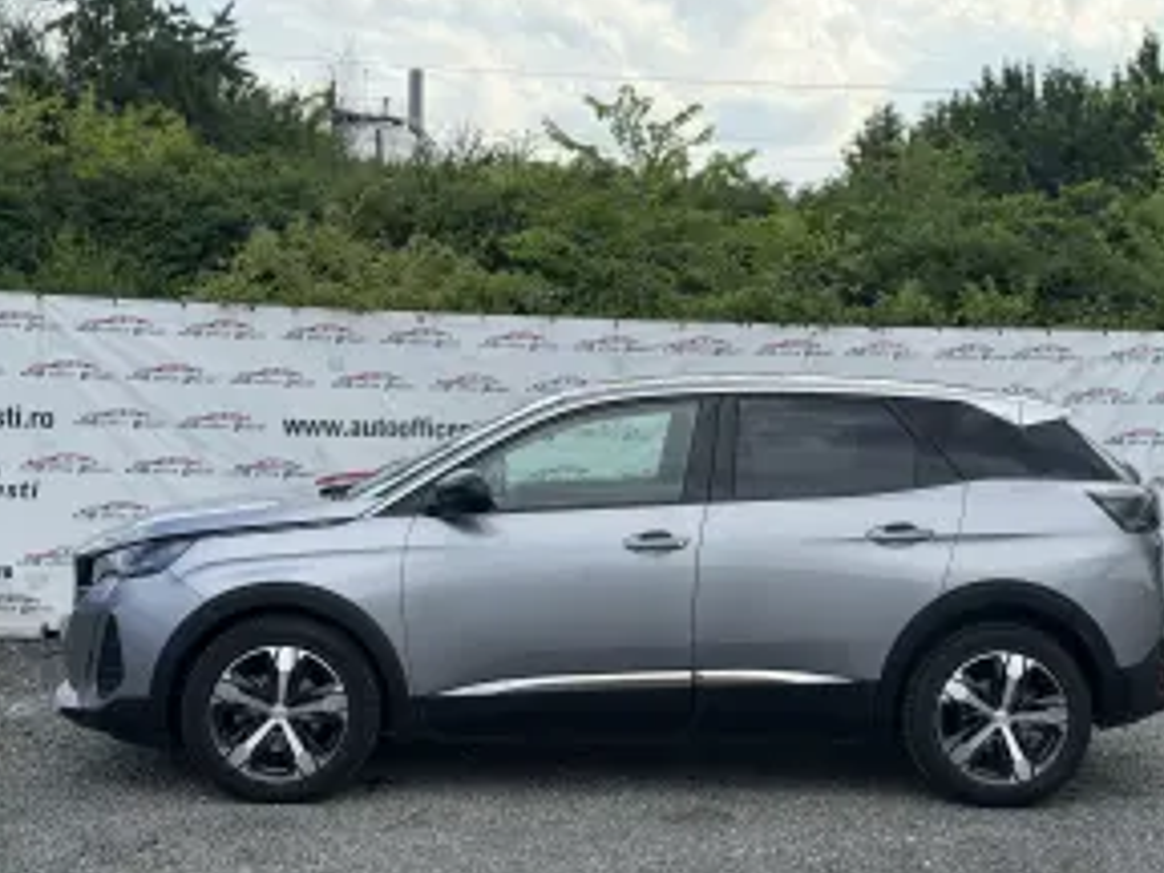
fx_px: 2018
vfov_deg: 24.4
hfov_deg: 32.1
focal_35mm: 60
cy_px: 465
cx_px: 687
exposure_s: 1/2208
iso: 100
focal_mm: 6.76
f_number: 1.78
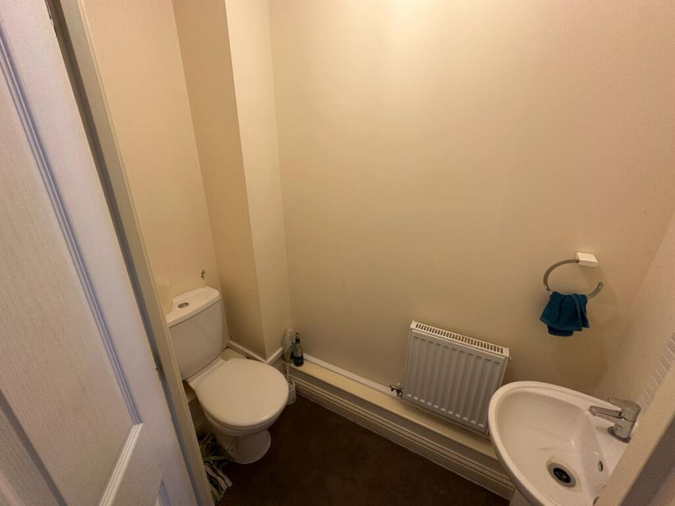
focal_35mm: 14
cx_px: 338
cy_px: 253
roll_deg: +0.1
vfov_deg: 85.7
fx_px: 273
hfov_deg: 102.1
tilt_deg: -19.9
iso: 160
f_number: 2.2
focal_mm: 2.22
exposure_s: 1/50
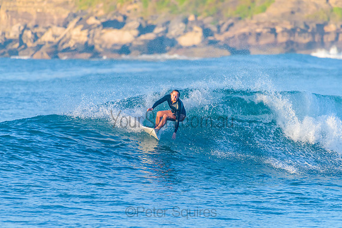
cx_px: 171
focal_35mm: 608
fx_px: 5777
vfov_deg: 2.3
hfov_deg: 3.4
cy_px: 114
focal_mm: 500
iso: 640
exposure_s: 1/2000
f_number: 5.6
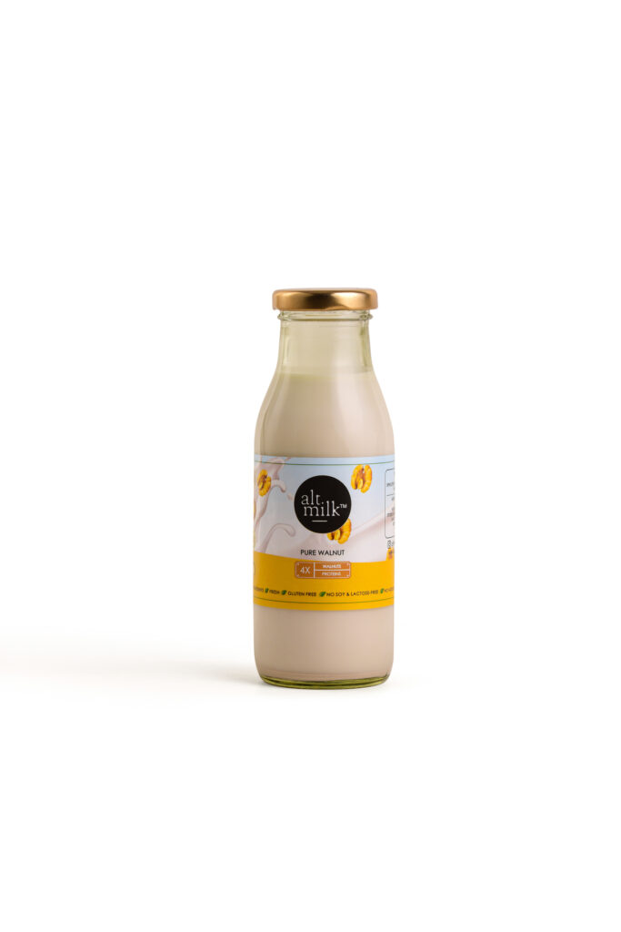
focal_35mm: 90
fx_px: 2328
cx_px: 310
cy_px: 466
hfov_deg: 15.2
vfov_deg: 22.6
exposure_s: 1/160
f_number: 10
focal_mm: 90
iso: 160
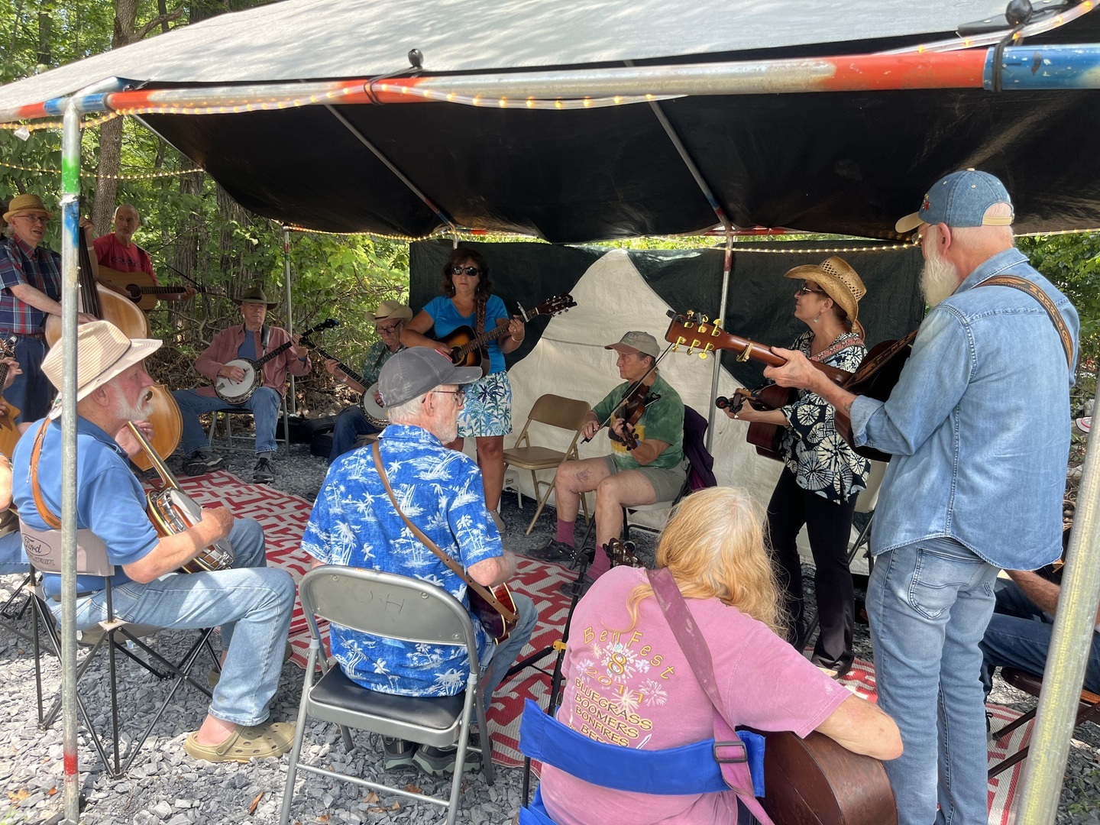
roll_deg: -1.7
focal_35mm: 26
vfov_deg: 53.1
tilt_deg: -7.5
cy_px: 412
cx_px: 550
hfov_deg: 67.3
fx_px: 826
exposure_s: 1/267
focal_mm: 5.1
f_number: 1.6
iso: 40
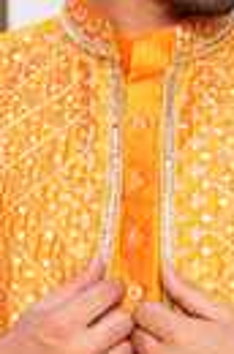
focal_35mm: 162
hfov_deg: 8.4
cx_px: 128
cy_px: 320
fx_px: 1588
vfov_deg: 12.6
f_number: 5
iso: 100
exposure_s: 1/160
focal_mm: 40
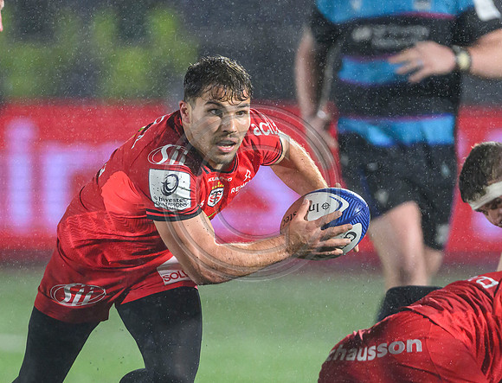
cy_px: 359
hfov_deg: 2.1
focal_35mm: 922
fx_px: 13462
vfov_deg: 1.6
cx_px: 191
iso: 4000
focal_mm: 400
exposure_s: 1/1600
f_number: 3.2
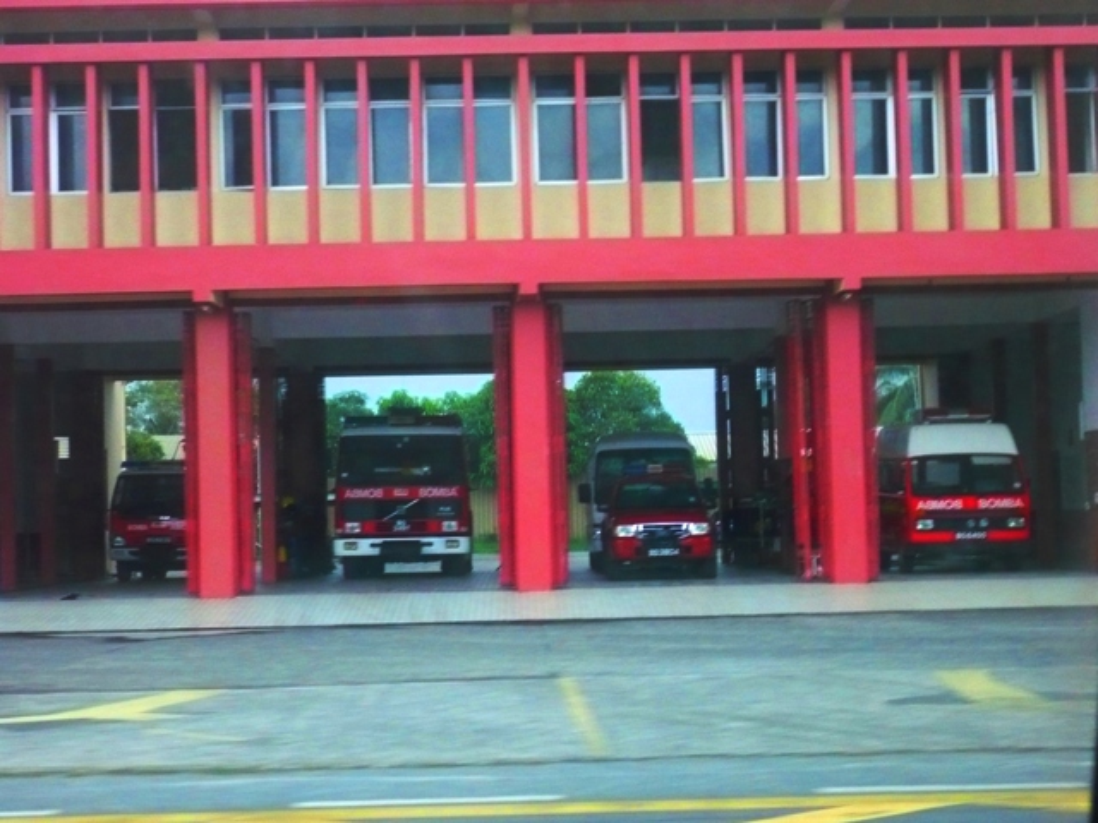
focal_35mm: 79
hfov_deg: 24.7
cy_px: 412
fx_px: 2506
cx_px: 549
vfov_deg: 18.7
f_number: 4.3
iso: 640
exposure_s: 1/125
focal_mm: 13
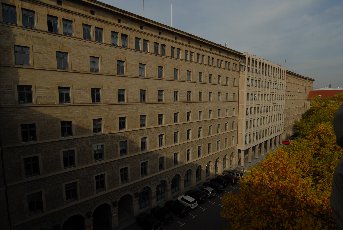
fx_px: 172
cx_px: 172
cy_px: 115
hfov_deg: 89.9
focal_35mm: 18
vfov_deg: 67.5
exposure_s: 1/320
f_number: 9
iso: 100
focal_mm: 12
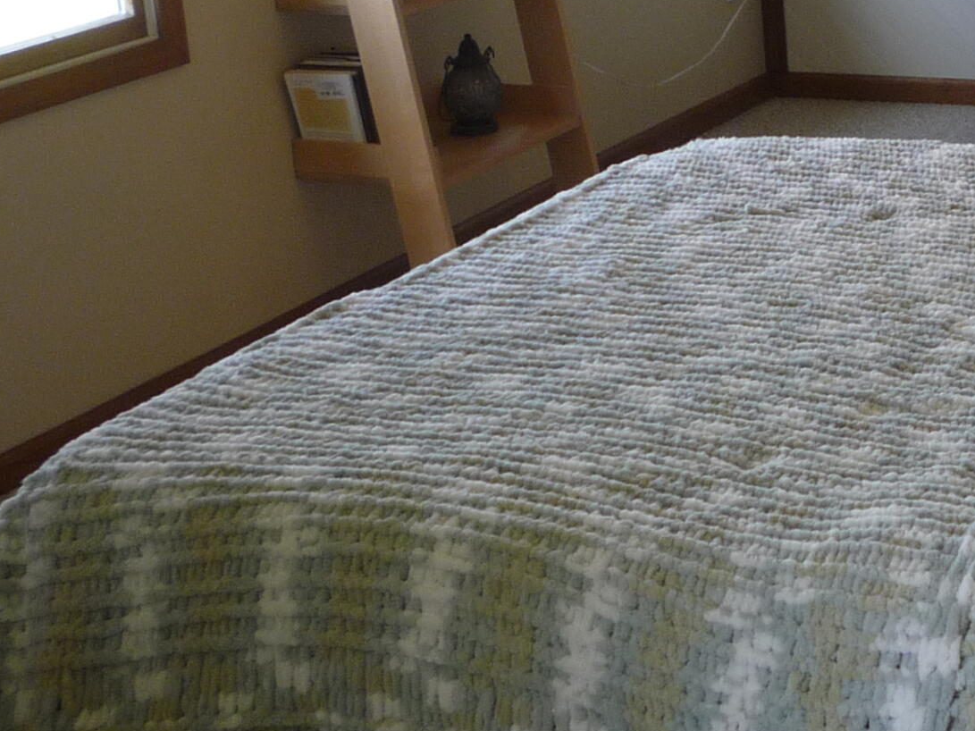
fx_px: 2478
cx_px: 1012
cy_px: 284
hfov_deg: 21.4
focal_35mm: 88
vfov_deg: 16.8
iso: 100
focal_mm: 5.2
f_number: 3.3
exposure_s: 1/30
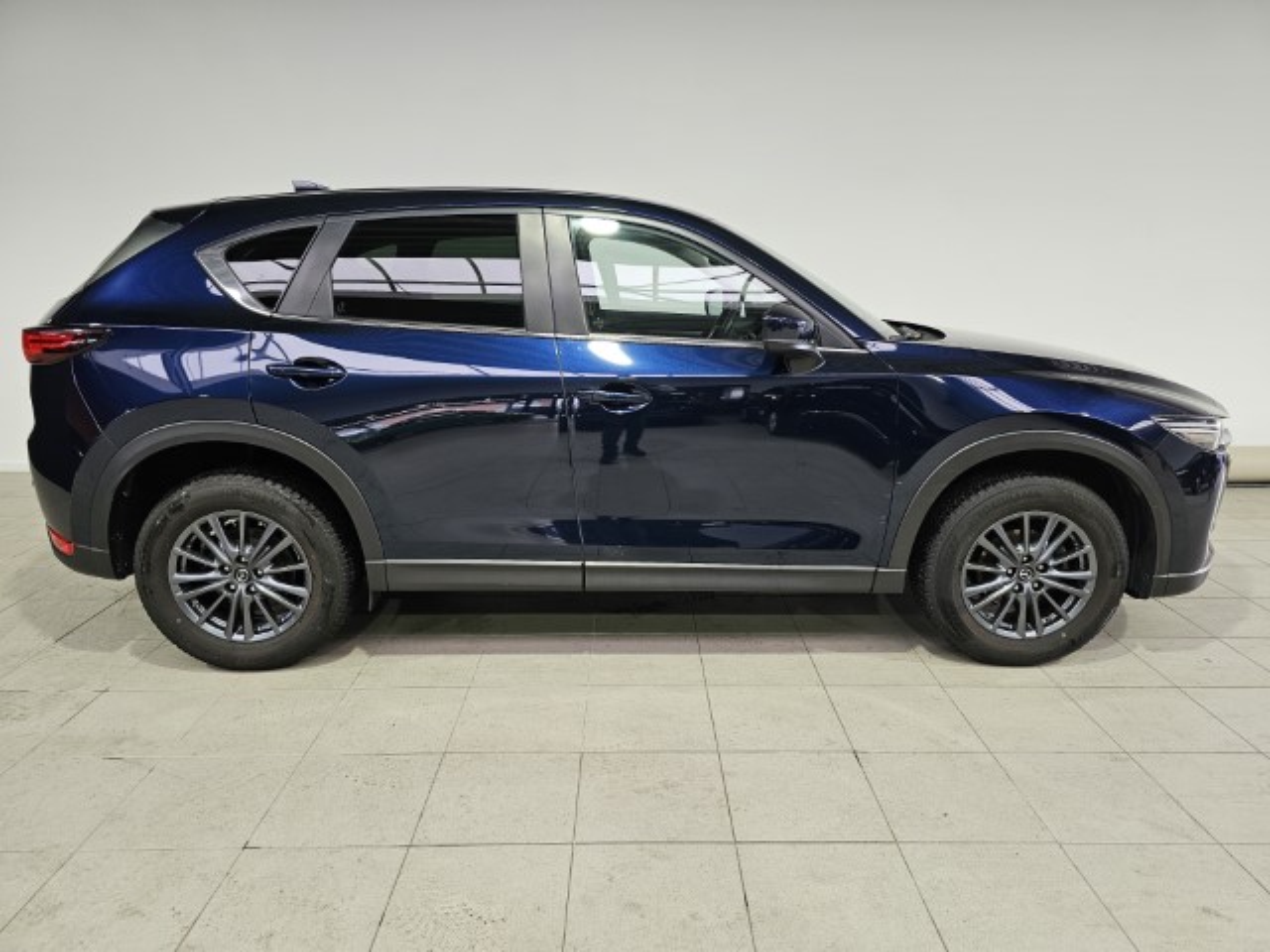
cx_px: 635
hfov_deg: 73.9
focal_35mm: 23
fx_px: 844
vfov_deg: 58.9
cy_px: 476
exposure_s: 1/190
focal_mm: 6.3
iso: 160
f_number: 1.7
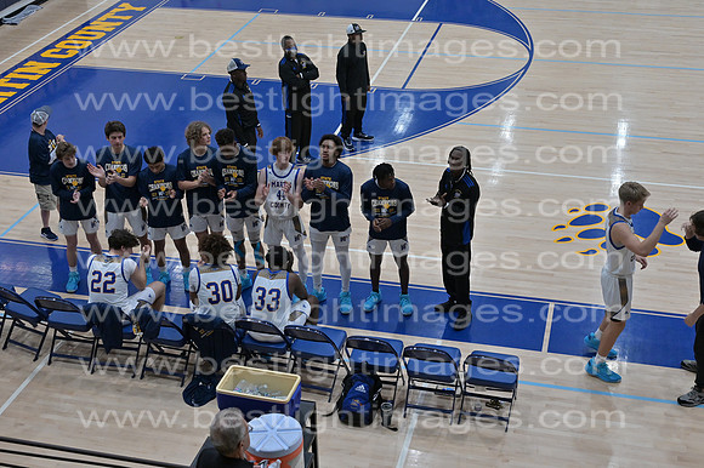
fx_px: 977
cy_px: 234
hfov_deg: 39.6
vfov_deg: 27.0
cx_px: 352
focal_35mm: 50
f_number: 4
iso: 2500
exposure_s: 1/400
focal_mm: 50
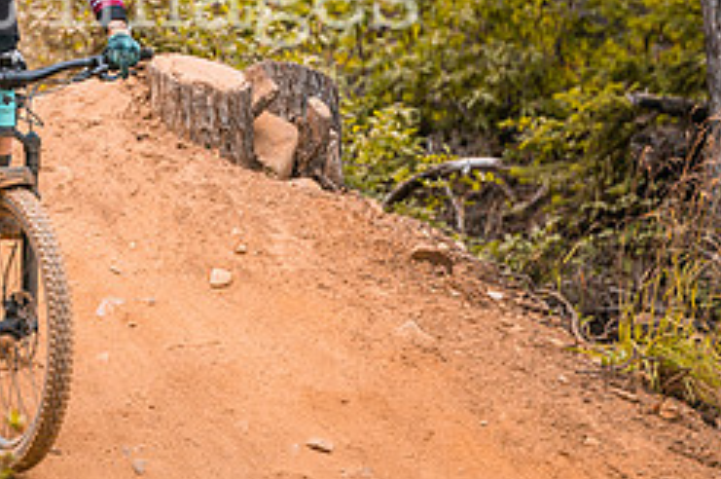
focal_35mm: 458
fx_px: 9161
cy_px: -20
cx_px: -50
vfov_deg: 3.0
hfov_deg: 4.5
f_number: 2.8
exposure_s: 1/1600
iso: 640
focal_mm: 195
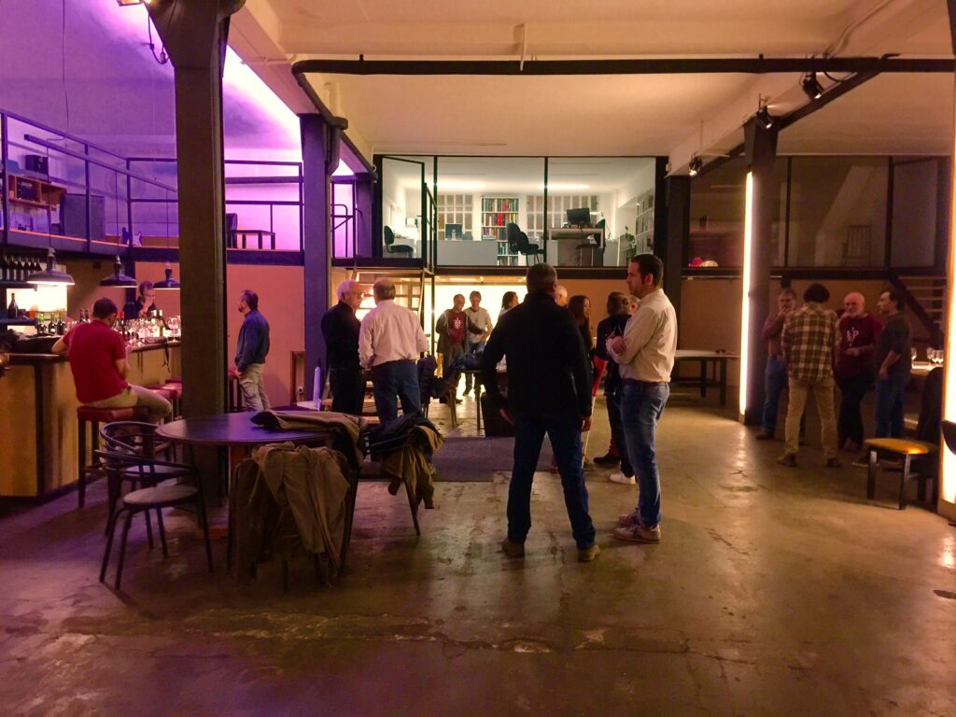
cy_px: 358
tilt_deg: -3.7
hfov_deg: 61.7
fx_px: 801
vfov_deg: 48.2
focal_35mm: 29
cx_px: 478
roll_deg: +0.3
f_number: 2.2
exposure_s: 1/8
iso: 125
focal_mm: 4.15
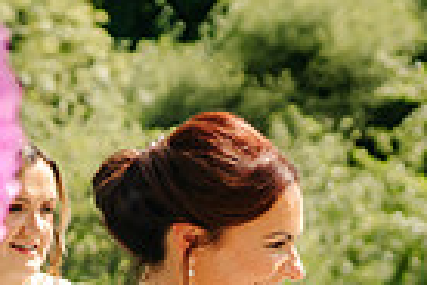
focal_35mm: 170
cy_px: 438
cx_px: 894
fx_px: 2016
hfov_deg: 10.9
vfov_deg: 7.9
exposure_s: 1/4000
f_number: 1.4
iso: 100
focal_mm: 35
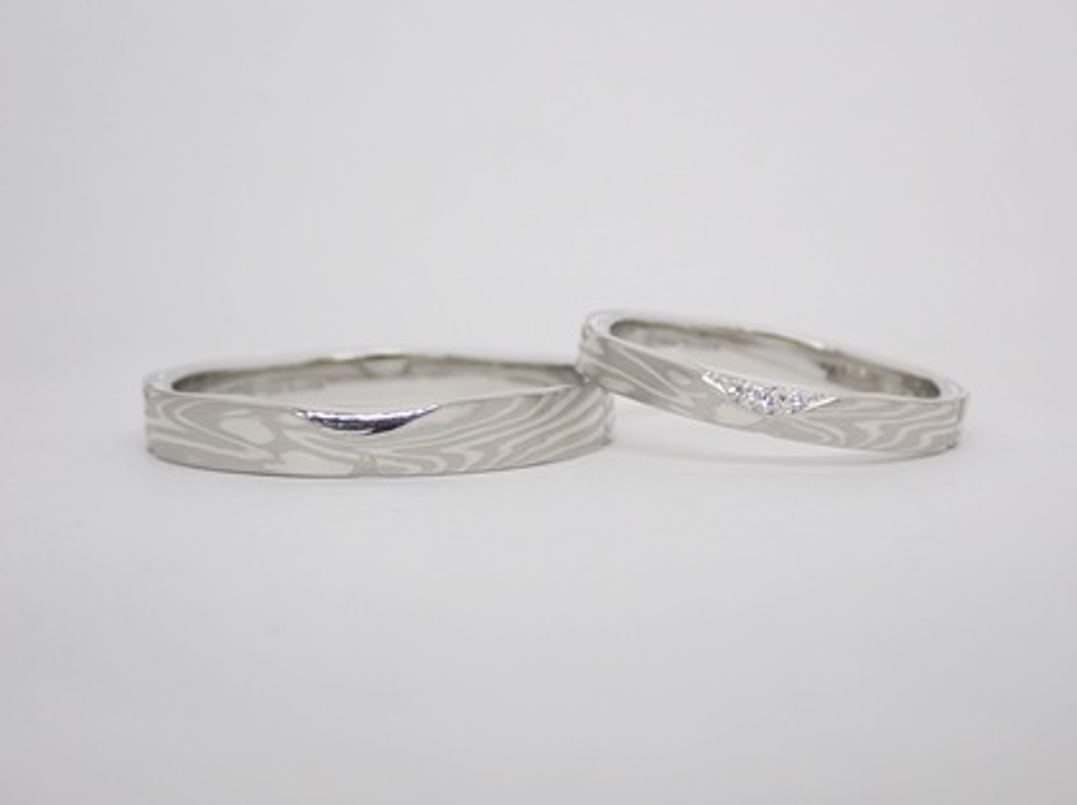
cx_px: 553
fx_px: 2548
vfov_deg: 17.9
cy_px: 399
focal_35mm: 82
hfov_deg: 23.9
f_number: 4.1
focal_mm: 13.65
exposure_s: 1/125
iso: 200
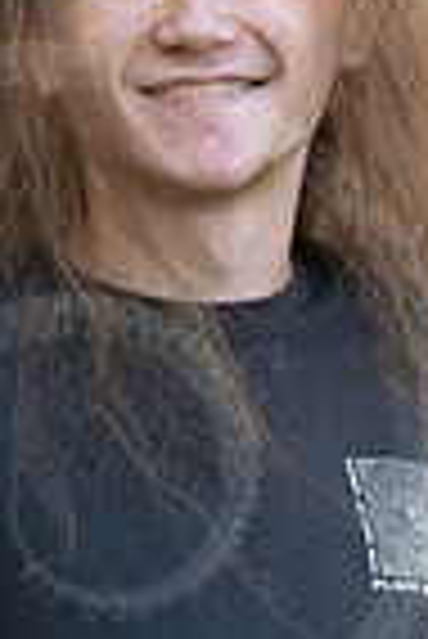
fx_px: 7169
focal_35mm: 403
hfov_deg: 3.4
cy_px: 590
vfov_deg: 5.1
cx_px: 153
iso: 80
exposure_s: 1/500
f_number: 1.3
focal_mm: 85
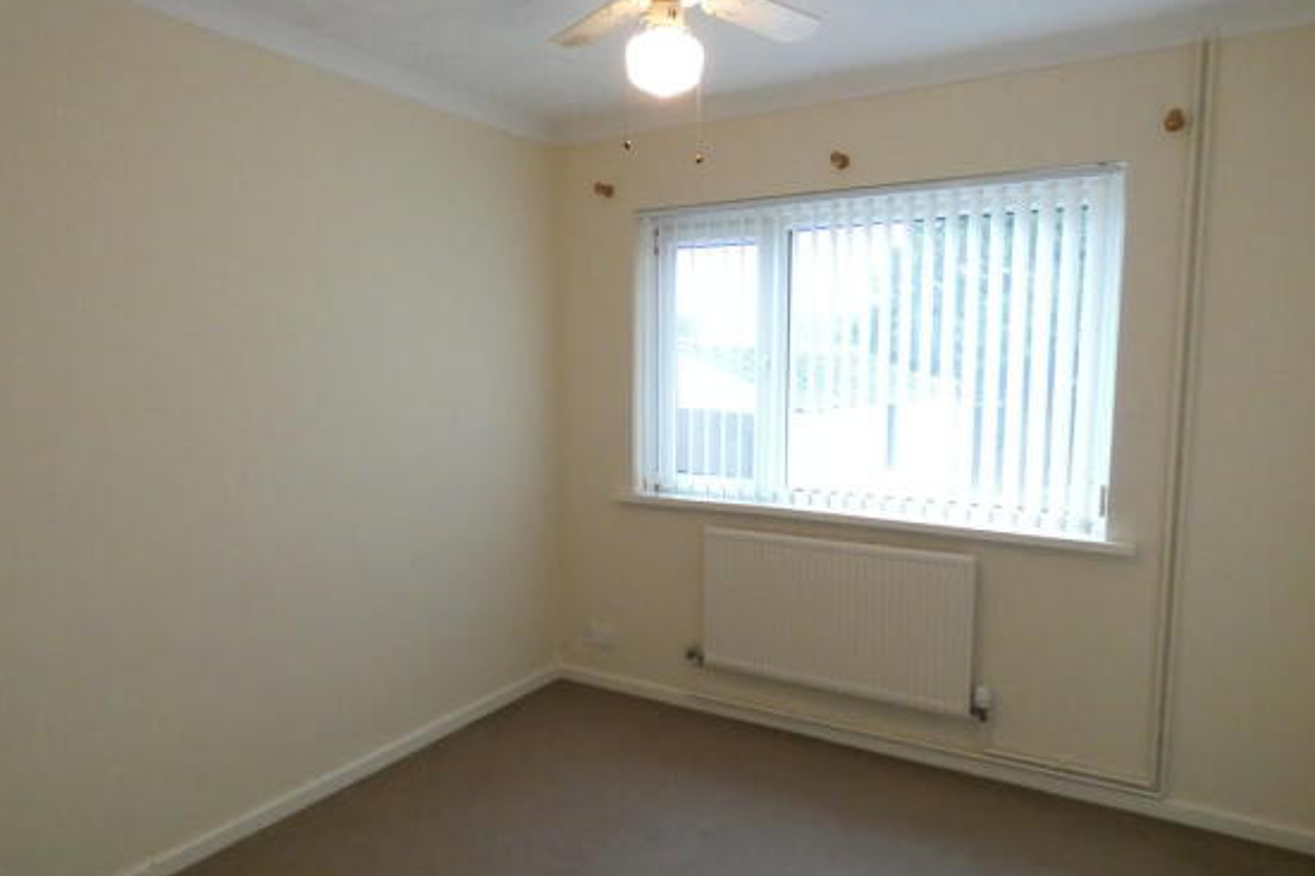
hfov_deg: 78.6
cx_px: 686
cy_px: 452
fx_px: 803
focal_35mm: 22
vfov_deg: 57.2
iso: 800
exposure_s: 1/60
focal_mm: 3.6
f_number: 2.8
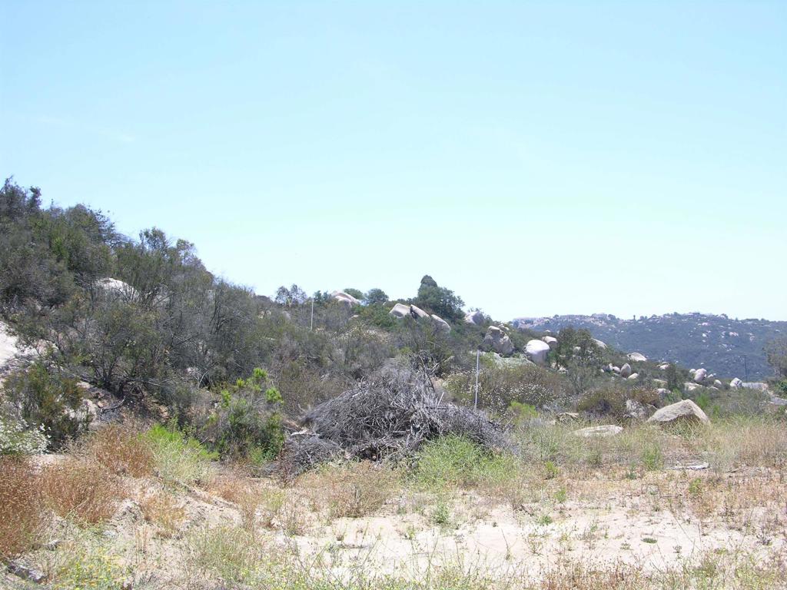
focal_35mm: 35
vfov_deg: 40.7
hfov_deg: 52.6
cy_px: 295
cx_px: 394
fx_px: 796
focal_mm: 8.9
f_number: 5.6
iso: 50
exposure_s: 1/206
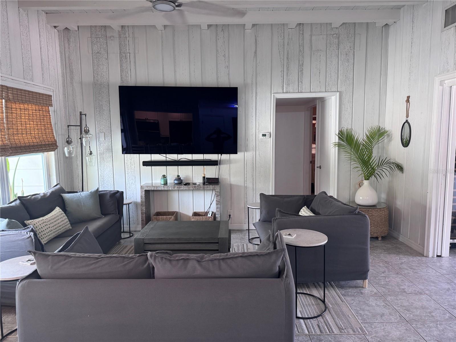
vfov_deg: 56.8
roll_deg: +0.6
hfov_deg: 71.6
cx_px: 228
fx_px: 316
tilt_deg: -6.4
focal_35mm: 24
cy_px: 171
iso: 160
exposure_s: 1/60
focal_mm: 6.76
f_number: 1.78
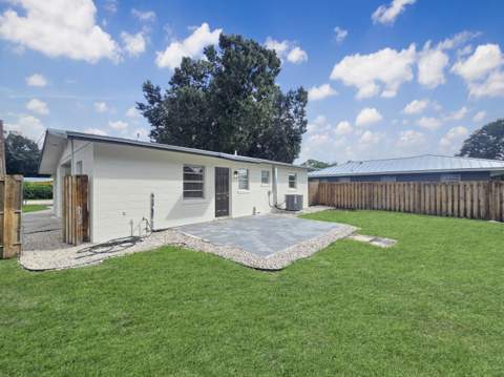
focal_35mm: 13
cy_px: 188
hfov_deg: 106.2
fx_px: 189
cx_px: 252
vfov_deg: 89.8
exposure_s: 1/2397
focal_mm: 2.2
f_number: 2.2
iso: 50
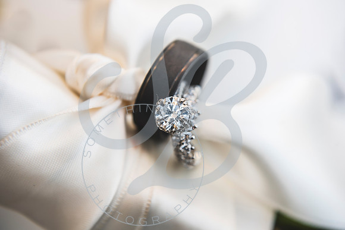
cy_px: 115
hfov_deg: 33.4
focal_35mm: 60
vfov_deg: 22.6
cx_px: 172
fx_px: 575
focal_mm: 60
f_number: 5.6
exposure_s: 1/160
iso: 100
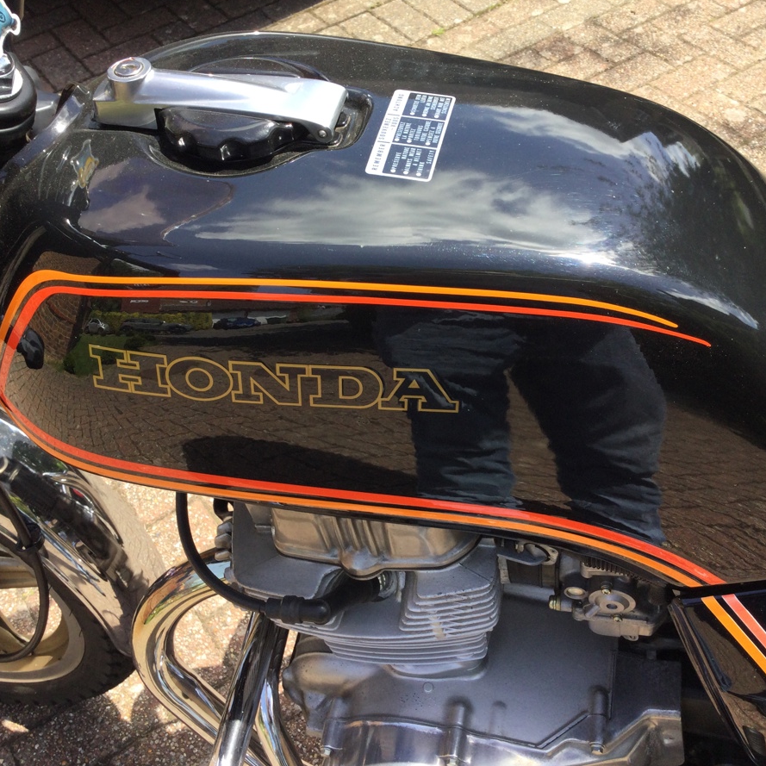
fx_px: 926
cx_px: 358
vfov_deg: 44.9
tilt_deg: -52.7
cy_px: 382
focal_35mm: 37
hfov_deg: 44.9
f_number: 2.4
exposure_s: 1/357
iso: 25
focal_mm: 3.3
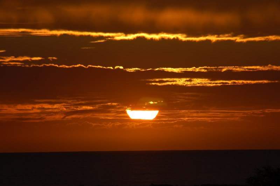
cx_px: 140
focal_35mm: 450
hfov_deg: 4.6
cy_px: 93
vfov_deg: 3.0
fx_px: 3497
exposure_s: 1/500
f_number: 9
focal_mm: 300
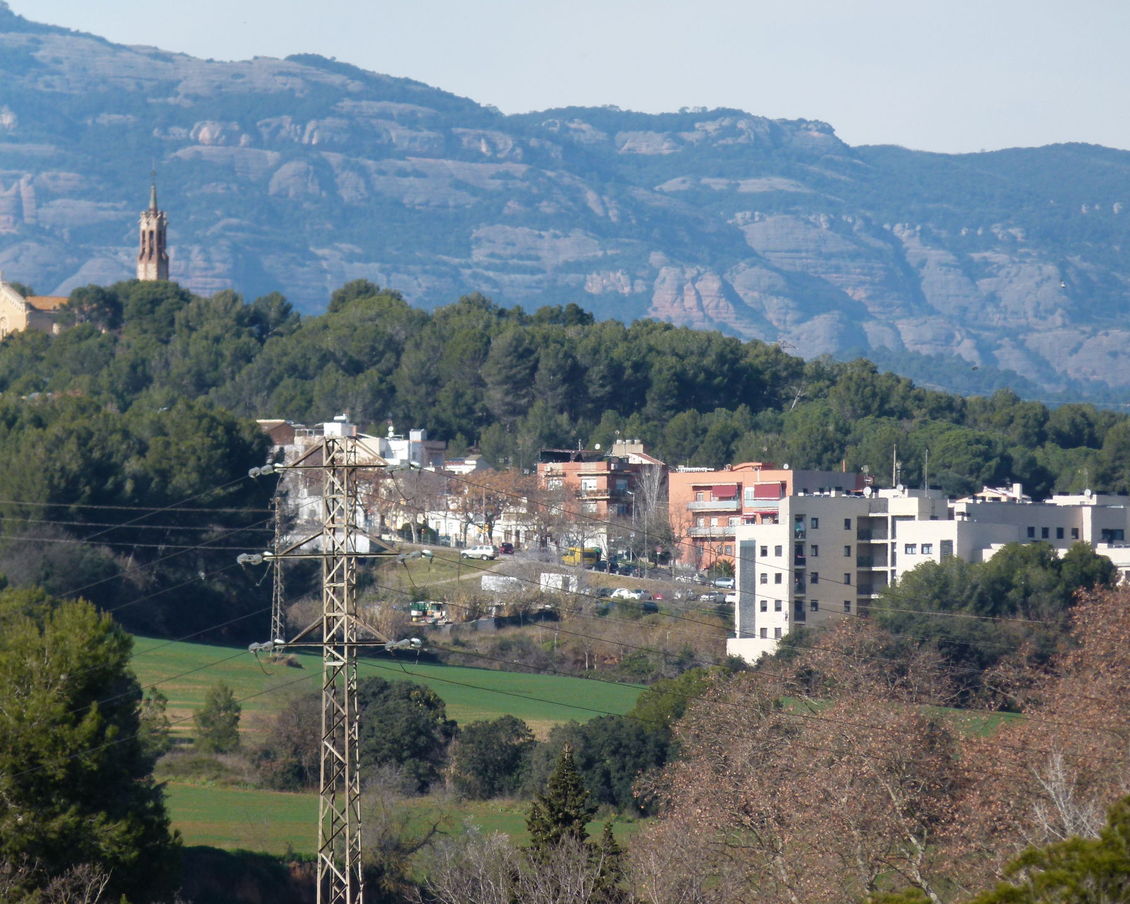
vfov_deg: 3.4
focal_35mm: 456
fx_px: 15251
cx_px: 559
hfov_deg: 4.2
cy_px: 452
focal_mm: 78.6
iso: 100
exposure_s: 1/640
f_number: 4.3
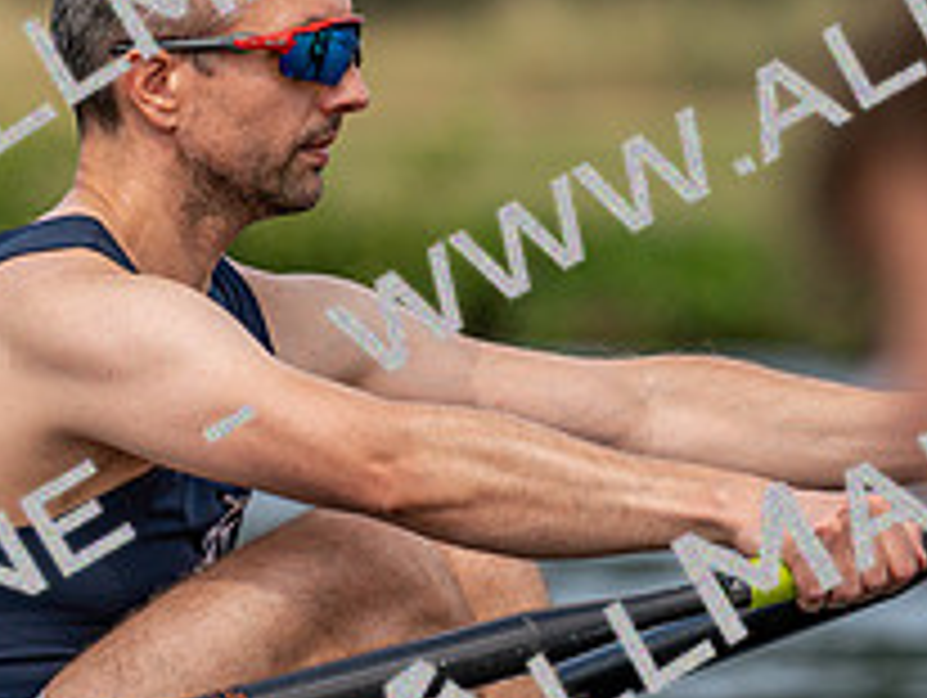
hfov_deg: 2.0
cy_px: 448
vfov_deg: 1.5
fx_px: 26275
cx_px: 0
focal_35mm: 980
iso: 400
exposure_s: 1/1600
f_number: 6.3
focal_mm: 362
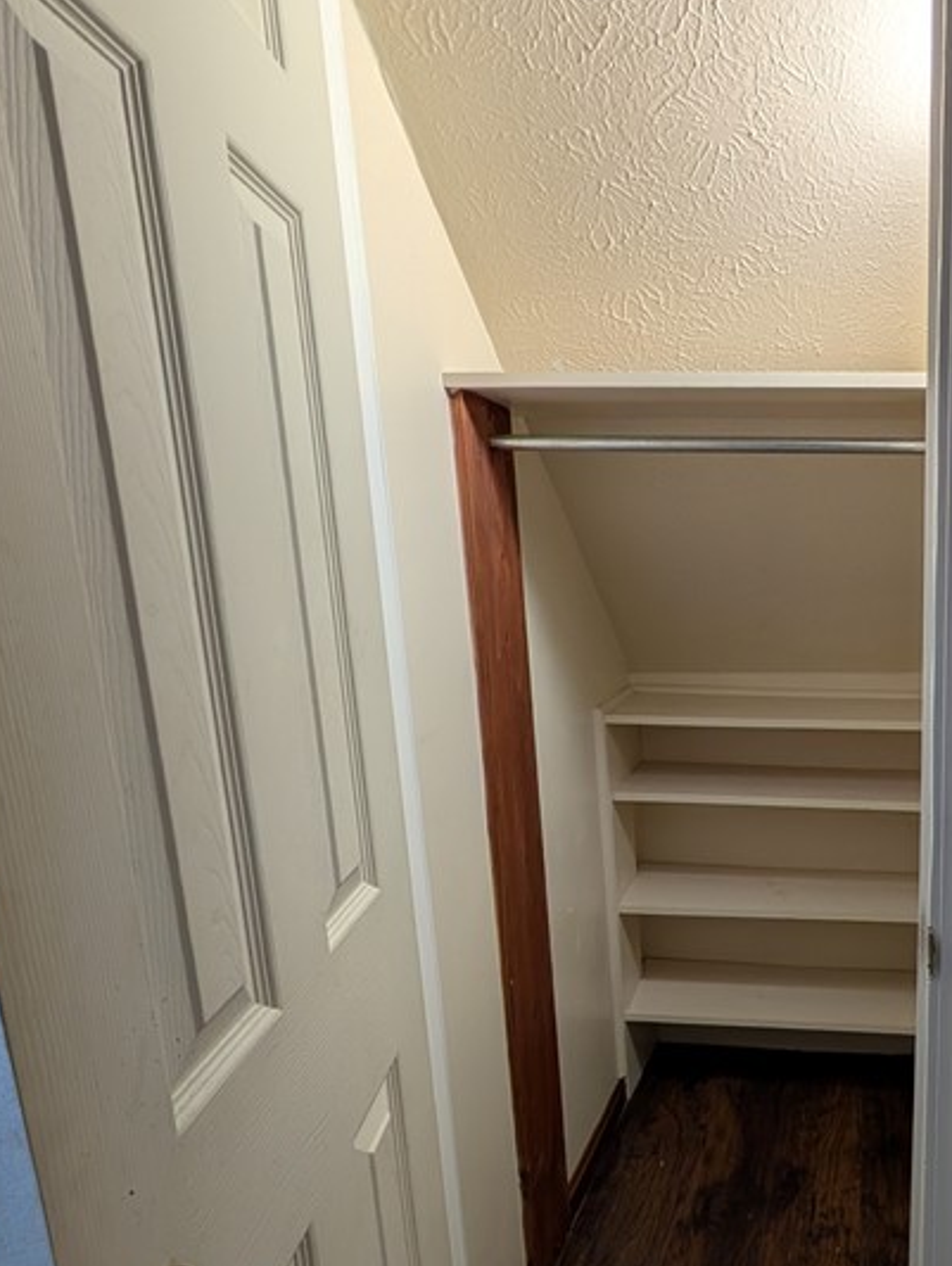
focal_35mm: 23
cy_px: 749
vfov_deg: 73.2
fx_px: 842
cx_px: 768
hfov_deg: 54.7
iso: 99
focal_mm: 2.02
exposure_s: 1/120
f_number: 1.7
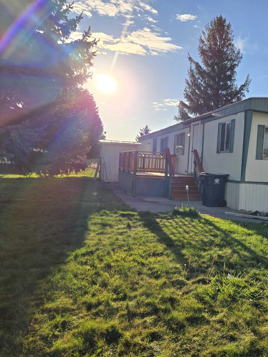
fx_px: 320
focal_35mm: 31
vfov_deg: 58.4
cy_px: 180
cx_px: 214
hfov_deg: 43.3
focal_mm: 5.4
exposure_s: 1/3291
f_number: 1.8
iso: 25
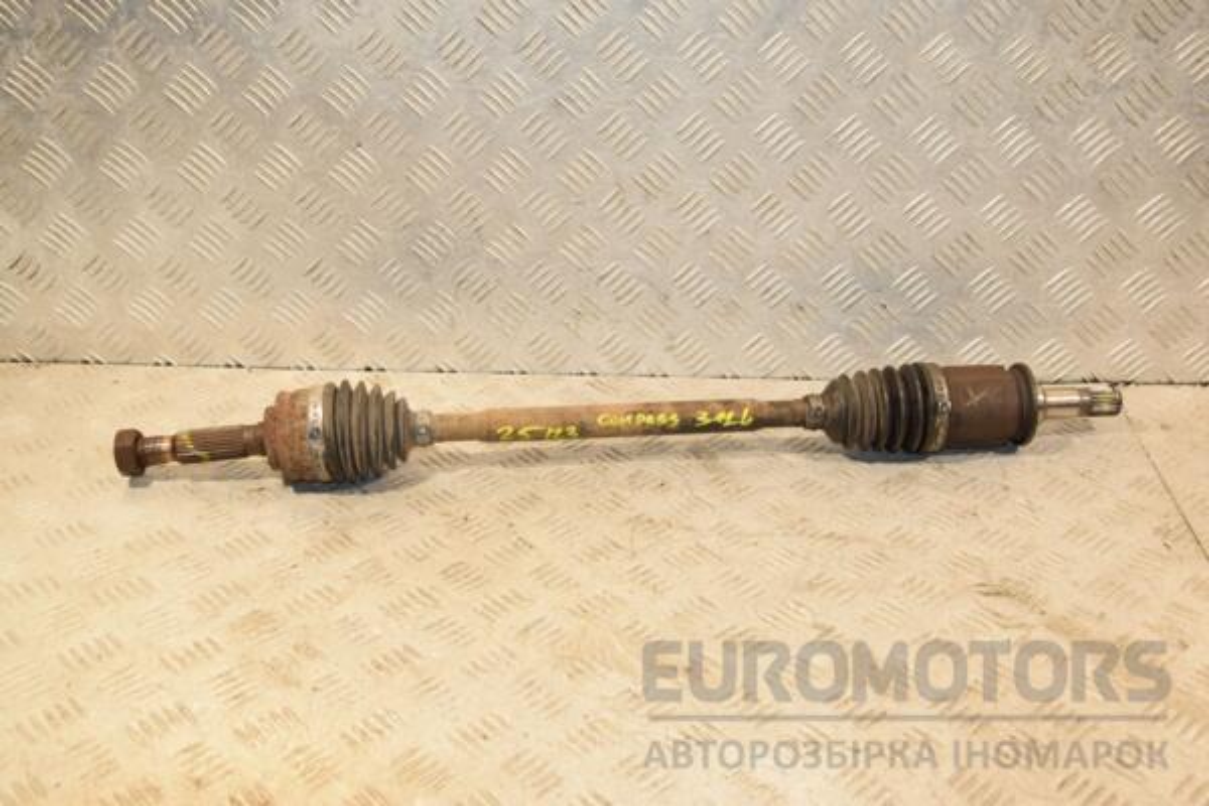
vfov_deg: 31.9
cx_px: 604
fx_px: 1410
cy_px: 403
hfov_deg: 46.4
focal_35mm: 42
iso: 800
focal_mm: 28
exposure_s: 1/200
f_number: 6.3
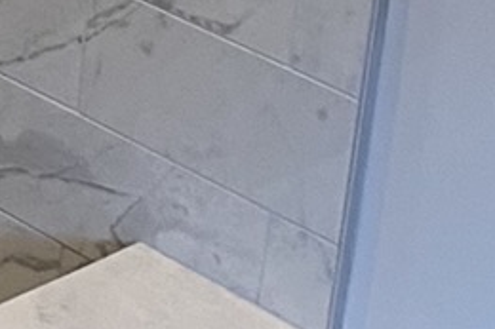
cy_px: -458
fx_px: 2927
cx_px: -687
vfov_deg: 6.2
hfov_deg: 8.8
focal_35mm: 213
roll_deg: -2.5
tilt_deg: -15.8
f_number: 1.8
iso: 80
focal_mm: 4.25
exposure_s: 1/60
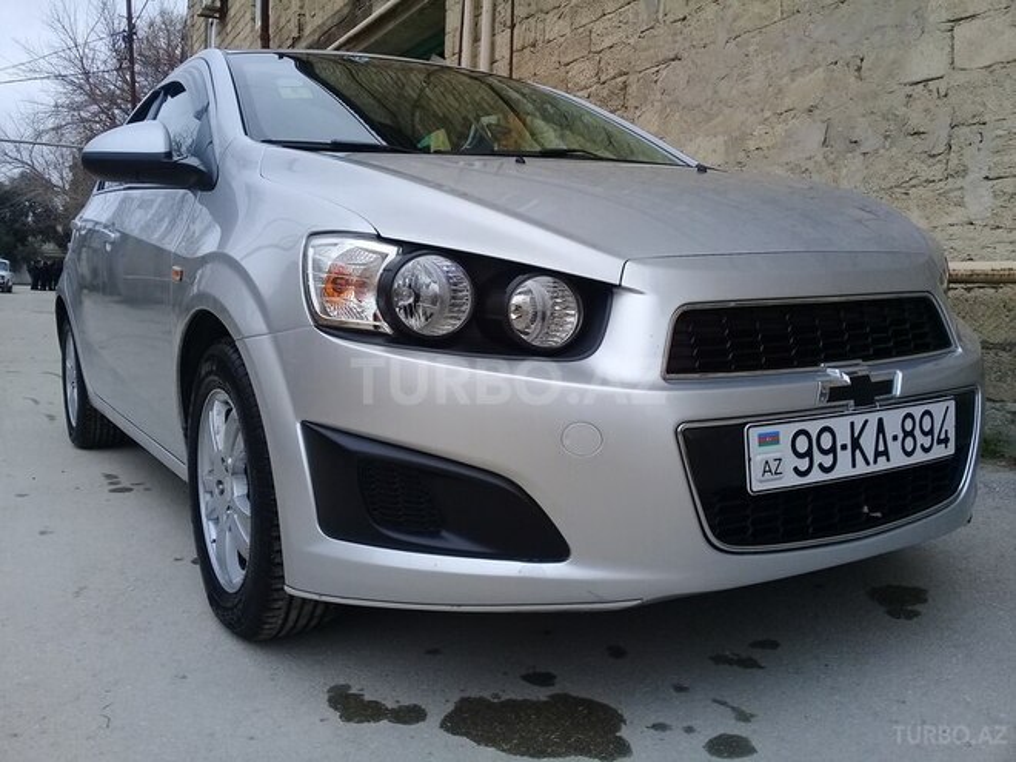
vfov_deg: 45.4
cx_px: 508
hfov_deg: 58.4
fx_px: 910
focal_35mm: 31
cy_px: 381
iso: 50
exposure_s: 1/827
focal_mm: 3.3
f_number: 2.2
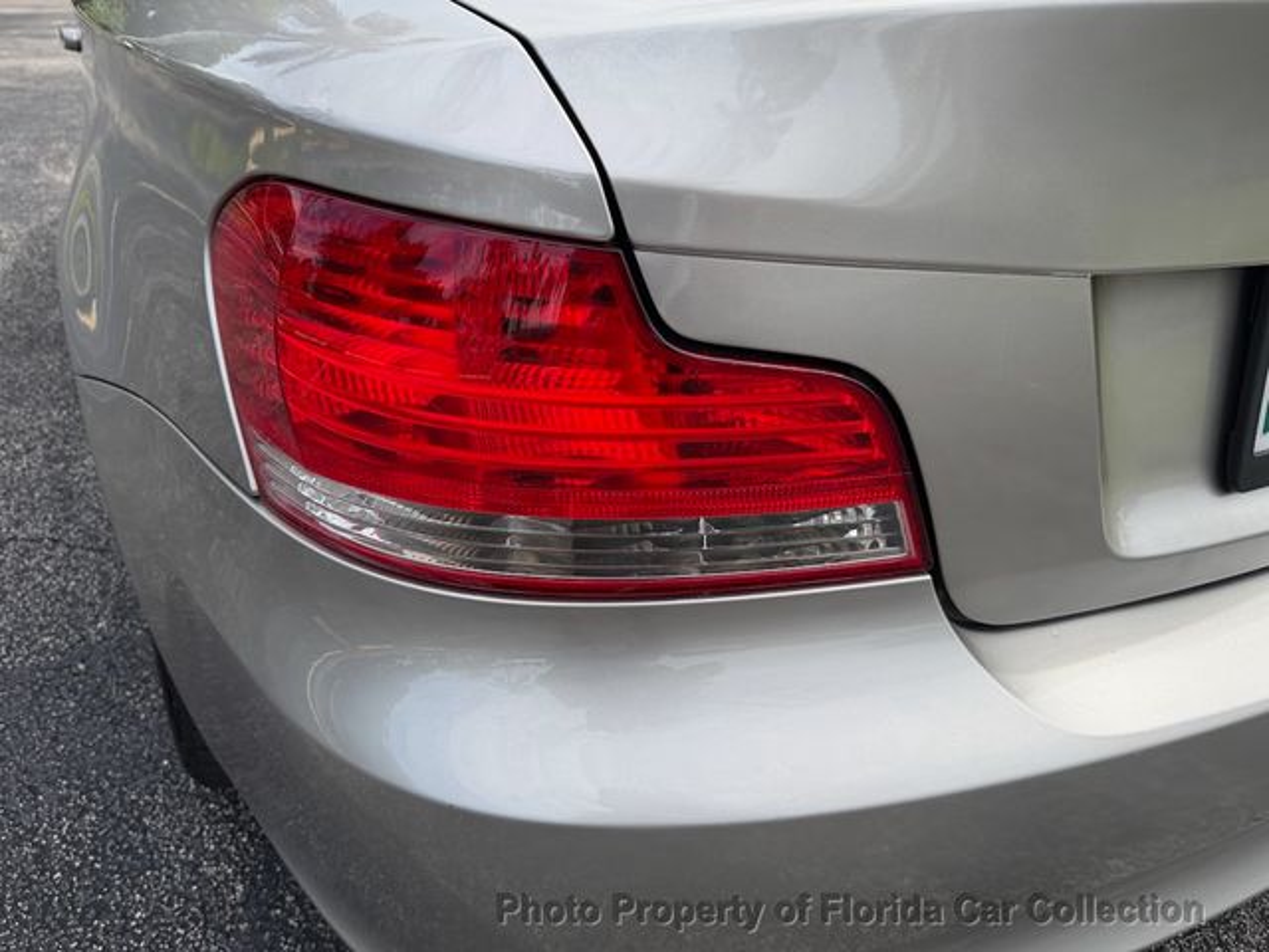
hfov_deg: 71.6
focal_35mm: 24
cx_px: 634
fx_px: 880
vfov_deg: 56.8
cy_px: 476
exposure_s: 1/3279
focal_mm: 6.76
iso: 100
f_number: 1.78
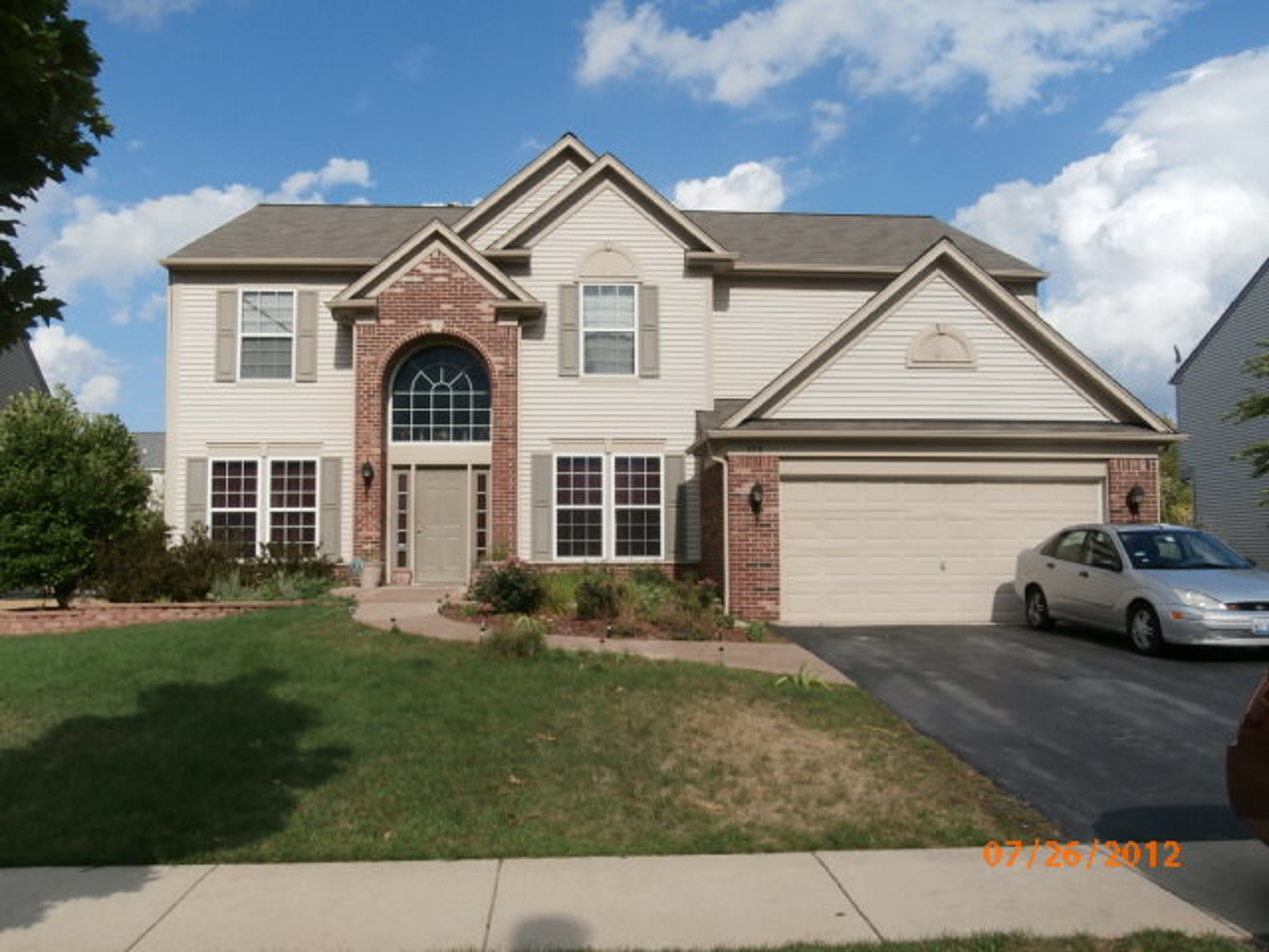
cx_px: 634
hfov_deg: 60.0
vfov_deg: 46.8
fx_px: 1100
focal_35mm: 30
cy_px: 476
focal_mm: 5.36
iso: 100
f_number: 3.5
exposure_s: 1/1600
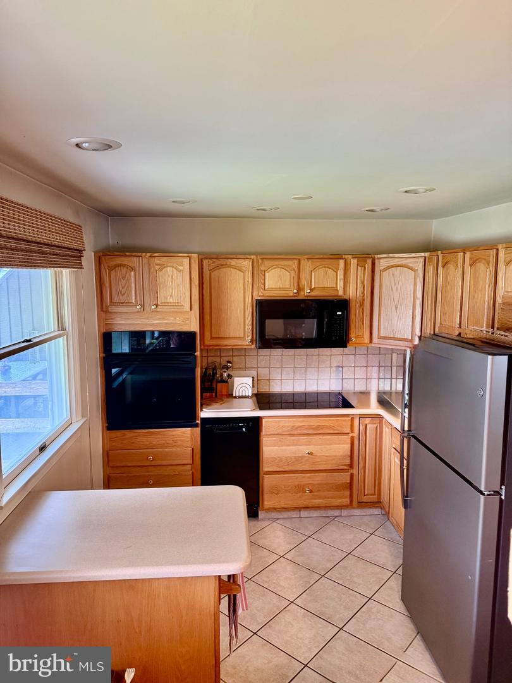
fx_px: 473
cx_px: 256
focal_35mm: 24
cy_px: 342
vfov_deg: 71.6
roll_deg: +0.2
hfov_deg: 56.8
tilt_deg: -6.8
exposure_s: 1/60
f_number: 1.78
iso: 320
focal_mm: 6.76
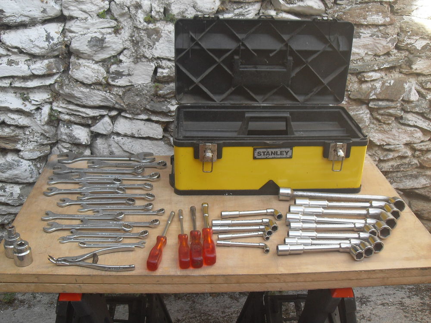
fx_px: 461
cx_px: 216
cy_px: 162
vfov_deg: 38.7
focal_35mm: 37
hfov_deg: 50.1
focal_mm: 6.3
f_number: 2.8
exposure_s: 1/125
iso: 80
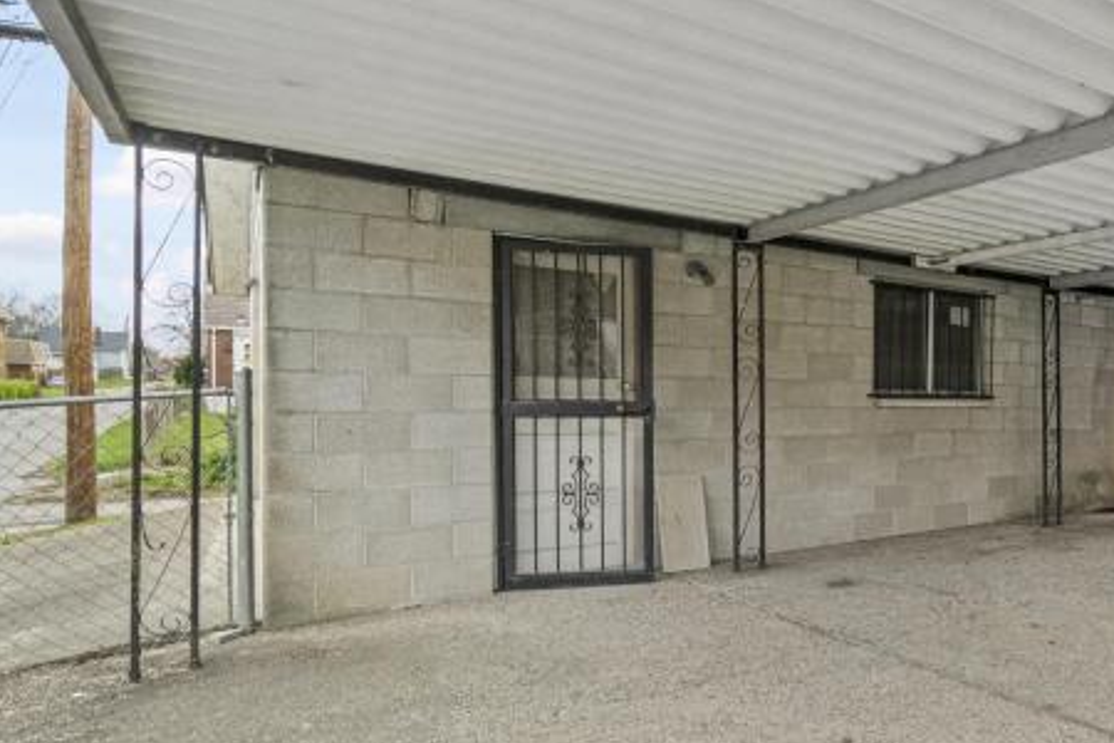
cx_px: 923
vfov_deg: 51.3
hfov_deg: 63.9
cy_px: 391
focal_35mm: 25
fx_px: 774
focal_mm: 10
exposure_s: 1/15
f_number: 11
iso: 400
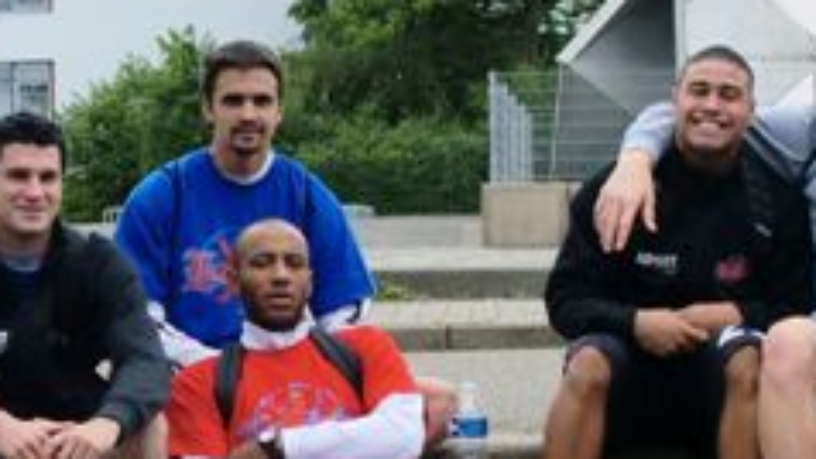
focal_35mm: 128
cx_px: 117
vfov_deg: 9.5
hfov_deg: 16.6
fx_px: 2770
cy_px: 367
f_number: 3.1
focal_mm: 6.3
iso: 64
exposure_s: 1/320
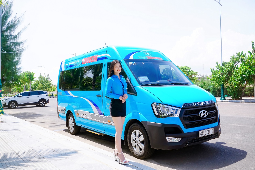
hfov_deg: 60.3
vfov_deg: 42.3
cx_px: 128
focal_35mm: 31
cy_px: 85
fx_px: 220
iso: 320
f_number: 7.1
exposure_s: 1/640
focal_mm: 31
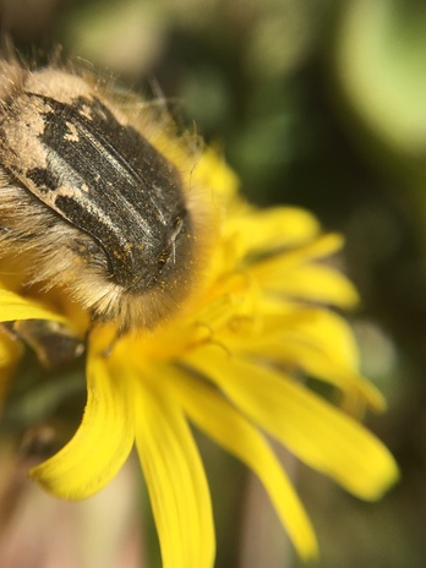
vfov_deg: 46.5
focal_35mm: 40
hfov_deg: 35.8
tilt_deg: -81.9
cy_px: 228
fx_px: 656
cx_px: 162
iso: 25
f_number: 2.2
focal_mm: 4.15
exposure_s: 1/1637
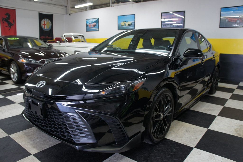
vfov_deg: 47.9
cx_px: 122
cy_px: 81
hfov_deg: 67.4
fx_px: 182
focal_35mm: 27
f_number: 3.5
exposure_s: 1/30
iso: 200
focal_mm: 18
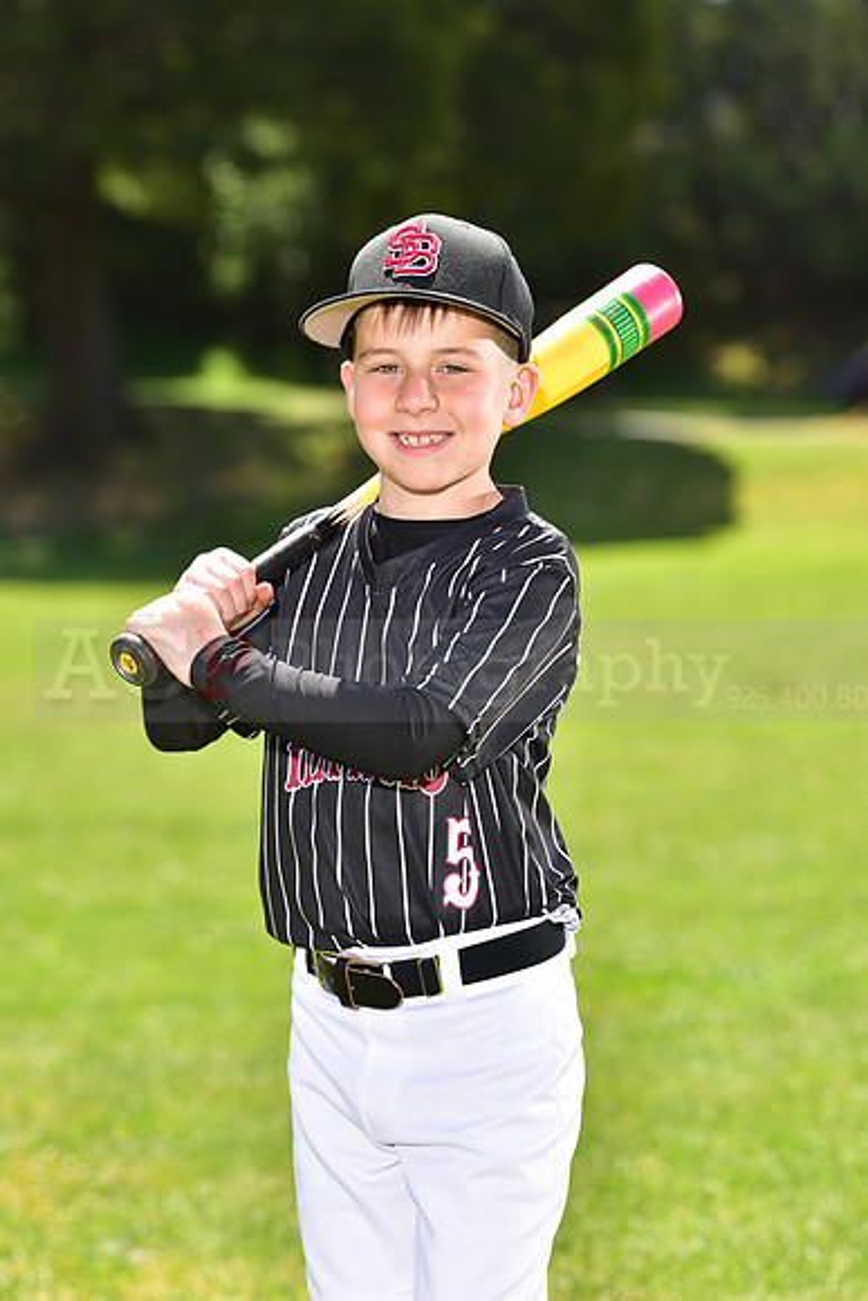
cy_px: 650
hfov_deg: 10.2
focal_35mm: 135
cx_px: 434
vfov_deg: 15.2
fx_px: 4879
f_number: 5
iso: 100
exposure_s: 1/250
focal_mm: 135
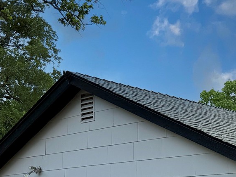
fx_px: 586
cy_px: 231
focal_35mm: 86
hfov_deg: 20.9
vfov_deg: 16.2
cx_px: 299
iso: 80
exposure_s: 1/1770
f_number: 1.78
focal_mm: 6.76
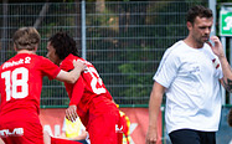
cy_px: 127
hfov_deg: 2.8
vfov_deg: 1.7
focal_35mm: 763
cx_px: 72
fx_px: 4814
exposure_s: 1/2000
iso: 400
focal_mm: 200
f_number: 3.2
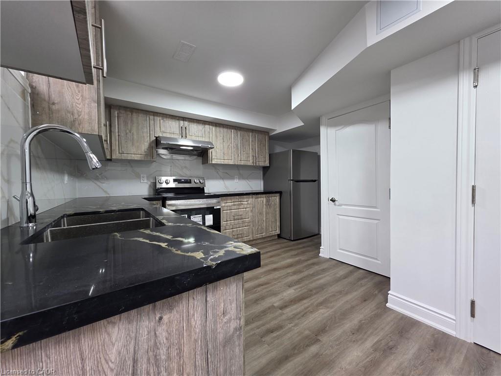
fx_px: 188
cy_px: 188
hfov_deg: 106.2
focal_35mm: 13
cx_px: 250
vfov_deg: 89.9
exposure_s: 1/60
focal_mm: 2.2
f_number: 1.9
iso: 160
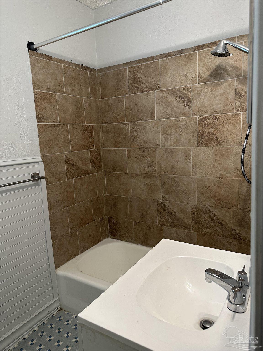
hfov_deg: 56.8
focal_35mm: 24
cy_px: 176
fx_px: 243
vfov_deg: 71.6
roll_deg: +1.8
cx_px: 132
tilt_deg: -8.0
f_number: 1.78
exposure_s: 1/60
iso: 125
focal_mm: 6.86
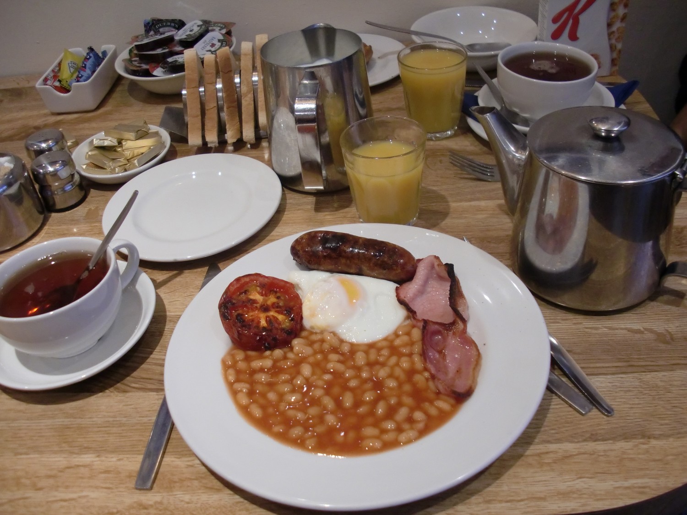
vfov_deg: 39.7
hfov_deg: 51.4
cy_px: 258
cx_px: 344
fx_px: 714
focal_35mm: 36
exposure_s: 1/60
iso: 250
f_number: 2.8
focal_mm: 6.3
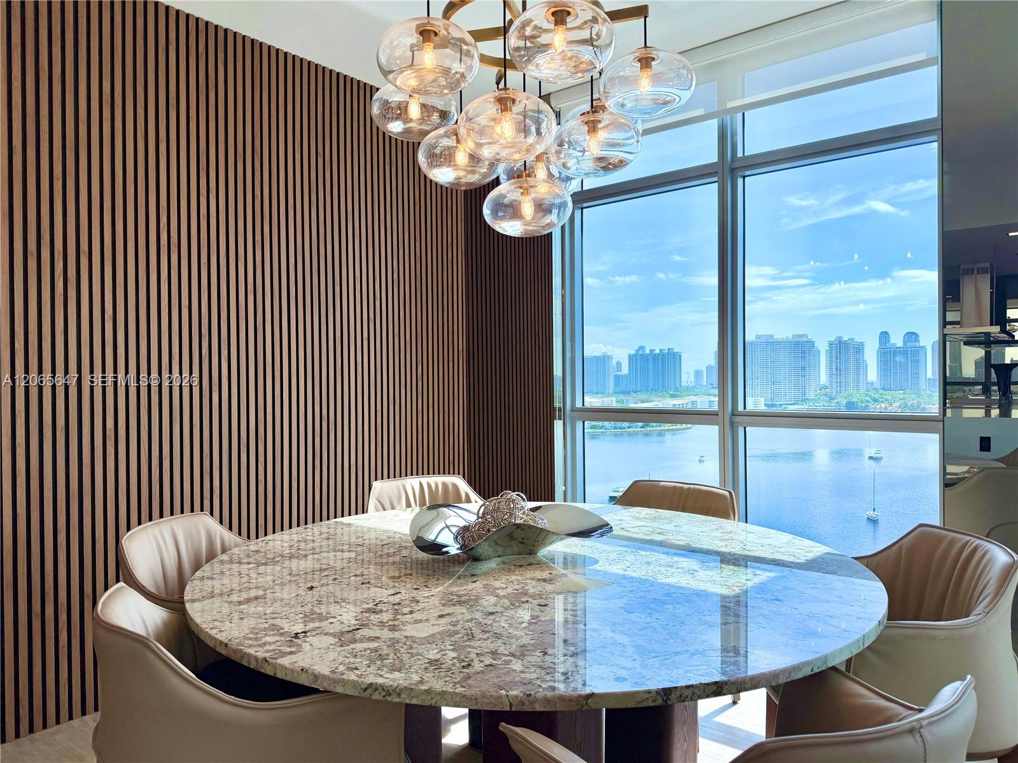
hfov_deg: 71.6
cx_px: 509
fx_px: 706
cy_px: 382
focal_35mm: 24
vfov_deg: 56.8
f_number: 1.78
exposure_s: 1/2299
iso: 100
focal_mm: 6.76
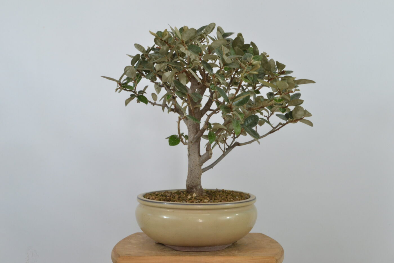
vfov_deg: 28.1
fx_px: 525
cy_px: 132
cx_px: 197
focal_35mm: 48
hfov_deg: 41.1
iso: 800
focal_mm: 32
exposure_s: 1/3
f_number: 18
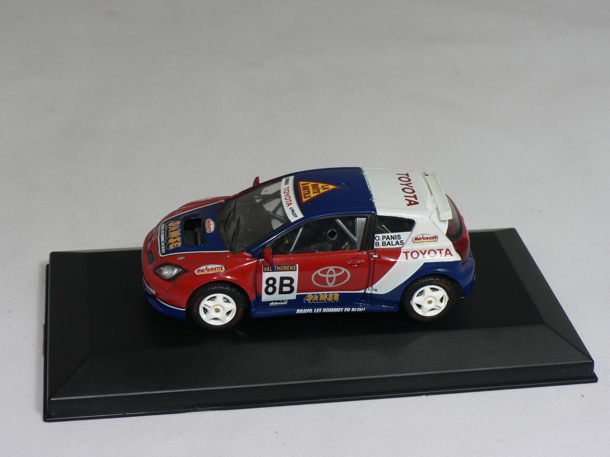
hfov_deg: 29.0
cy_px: 228
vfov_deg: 21.9
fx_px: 1181
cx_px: 305
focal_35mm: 67
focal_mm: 11.2
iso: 80
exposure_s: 1/60
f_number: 4
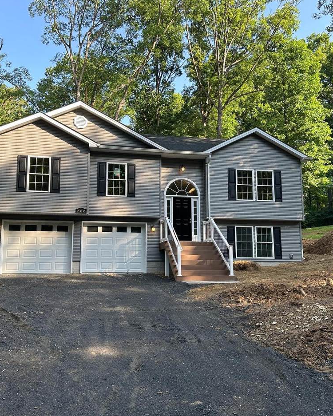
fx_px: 394
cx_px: 162
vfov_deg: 55.7
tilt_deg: +8.5
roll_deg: -0.4
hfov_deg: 45.8
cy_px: 205
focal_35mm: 32
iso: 80
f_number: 1.78
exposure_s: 1/458
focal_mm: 6.86
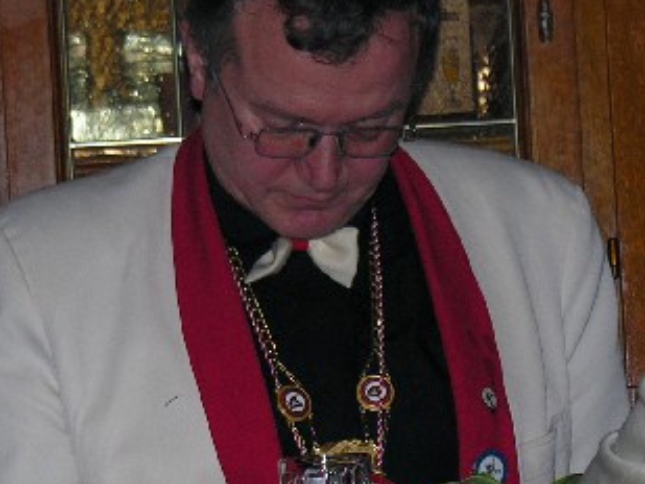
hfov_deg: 6.6
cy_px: 421
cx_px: 190
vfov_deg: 5.0
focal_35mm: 298
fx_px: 5555
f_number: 3.7
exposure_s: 1/120
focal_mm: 29.3
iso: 78
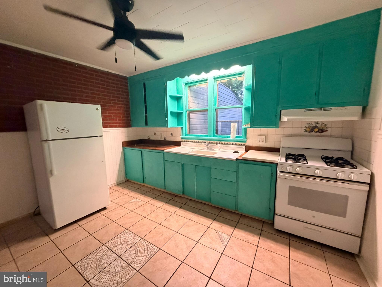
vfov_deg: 85.7
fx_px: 154
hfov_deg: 102.1
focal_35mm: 14
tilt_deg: -7.1
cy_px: 144
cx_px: 191
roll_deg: +1.4
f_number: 2.2
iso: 800
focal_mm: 2.22
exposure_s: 1/60
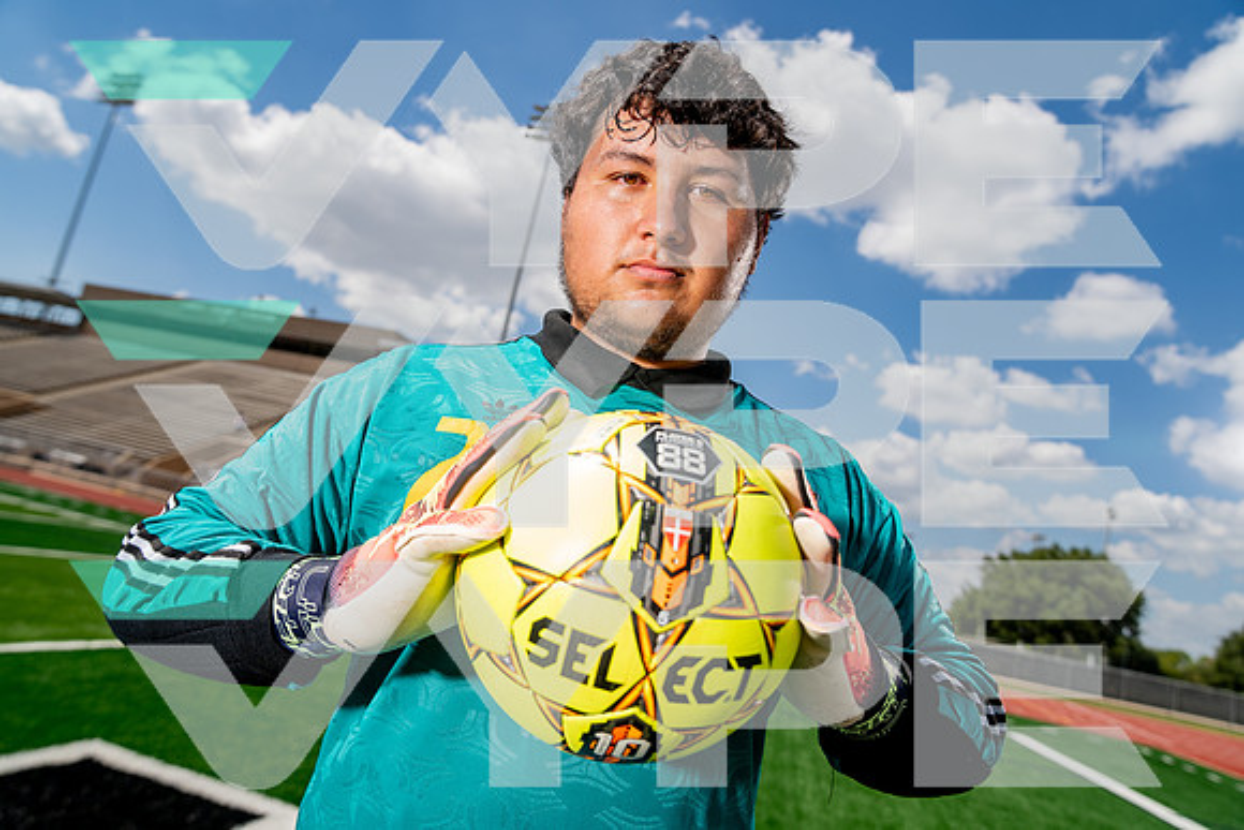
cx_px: 622
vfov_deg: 53.2
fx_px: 829
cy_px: 415
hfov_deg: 73.7
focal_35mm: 24
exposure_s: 1/1250
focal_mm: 24
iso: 100
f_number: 4
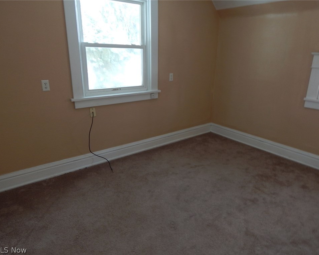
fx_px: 217
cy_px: 128
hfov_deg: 72.6
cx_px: 163
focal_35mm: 23
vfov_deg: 60.9
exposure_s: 1/10
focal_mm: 4
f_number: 3
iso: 125
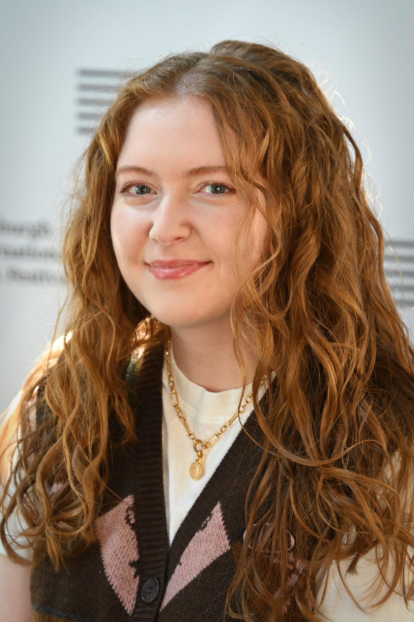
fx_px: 2418
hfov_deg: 9.8
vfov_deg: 14.7
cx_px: 207
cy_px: 311
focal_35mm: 140
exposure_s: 1/200
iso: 3200
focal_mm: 140
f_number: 6.3
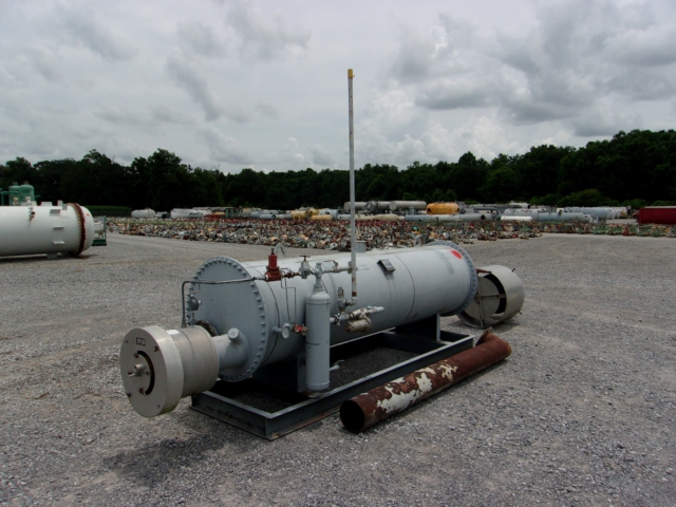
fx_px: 527
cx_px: 338
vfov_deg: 51.4
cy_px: 254
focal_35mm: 27
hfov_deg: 65.3
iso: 80
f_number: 10.4
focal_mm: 4.9
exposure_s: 1/240
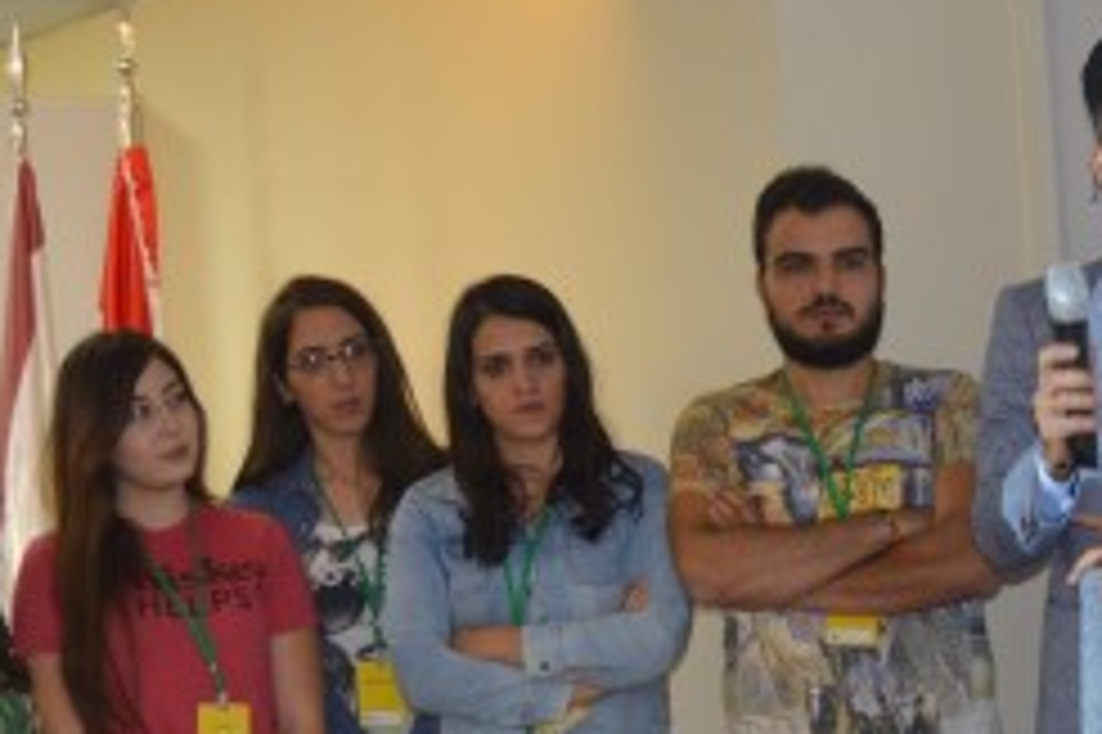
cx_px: 832
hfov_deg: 16.4
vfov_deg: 11.0
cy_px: 626
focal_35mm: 124
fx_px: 3793
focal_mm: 28
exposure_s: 1/60
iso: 560
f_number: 4.2
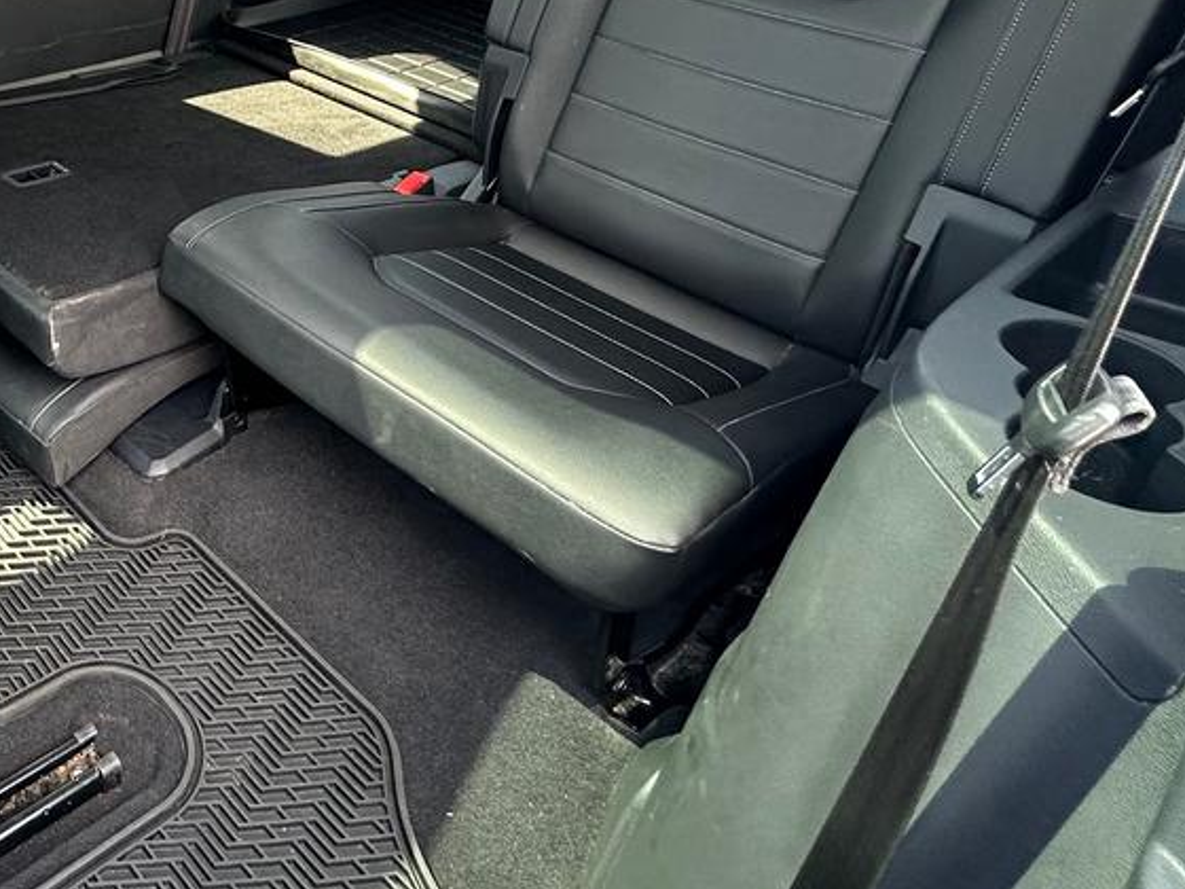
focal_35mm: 32
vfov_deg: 41.7
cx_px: 80
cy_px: 144
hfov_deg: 49.4
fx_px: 1095
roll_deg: -0.8
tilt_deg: -24.5
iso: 250
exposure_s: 1/99
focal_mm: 2.22
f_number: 2.2
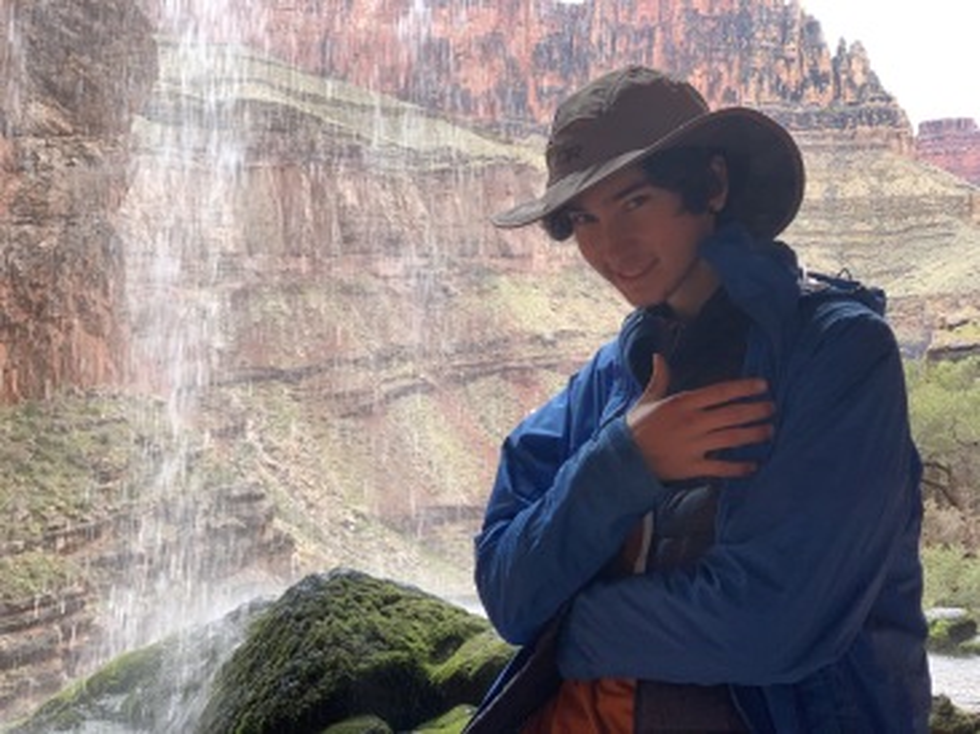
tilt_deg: +5.5
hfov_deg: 36.8
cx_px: 490
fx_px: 1471
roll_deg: -1.0
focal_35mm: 52
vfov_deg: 28.0
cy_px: 367
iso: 25
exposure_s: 1/122
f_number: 2.4
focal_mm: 6
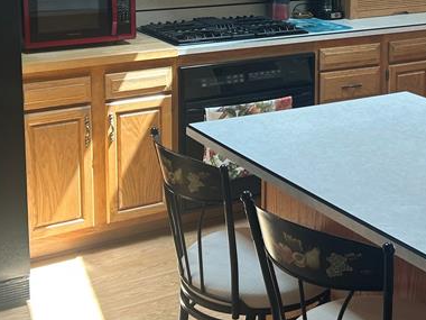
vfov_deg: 20.5
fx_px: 861
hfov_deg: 27.5
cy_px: 16
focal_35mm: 70
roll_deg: -1.0
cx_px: 299
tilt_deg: -8.8
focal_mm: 5.7
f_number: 1.5
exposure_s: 1/120
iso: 40
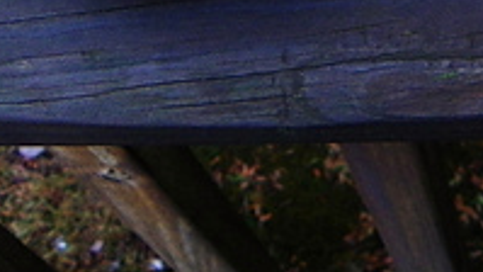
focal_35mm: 91
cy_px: -282
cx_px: 587
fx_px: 1166
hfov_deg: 21.6
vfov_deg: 11.8
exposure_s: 1/20
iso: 100
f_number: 2.8
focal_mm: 4.6
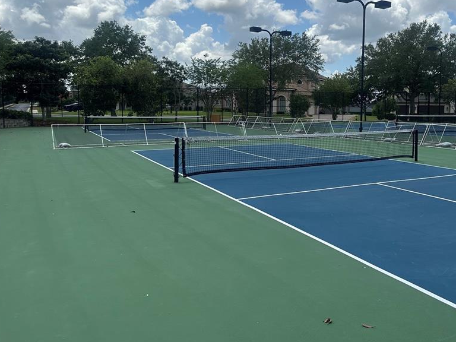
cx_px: 296
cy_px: 126
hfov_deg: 55.9
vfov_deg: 43.8
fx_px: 422
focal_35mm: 32
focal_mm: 6.86
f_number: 1.78
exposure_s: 1/5848
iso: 80
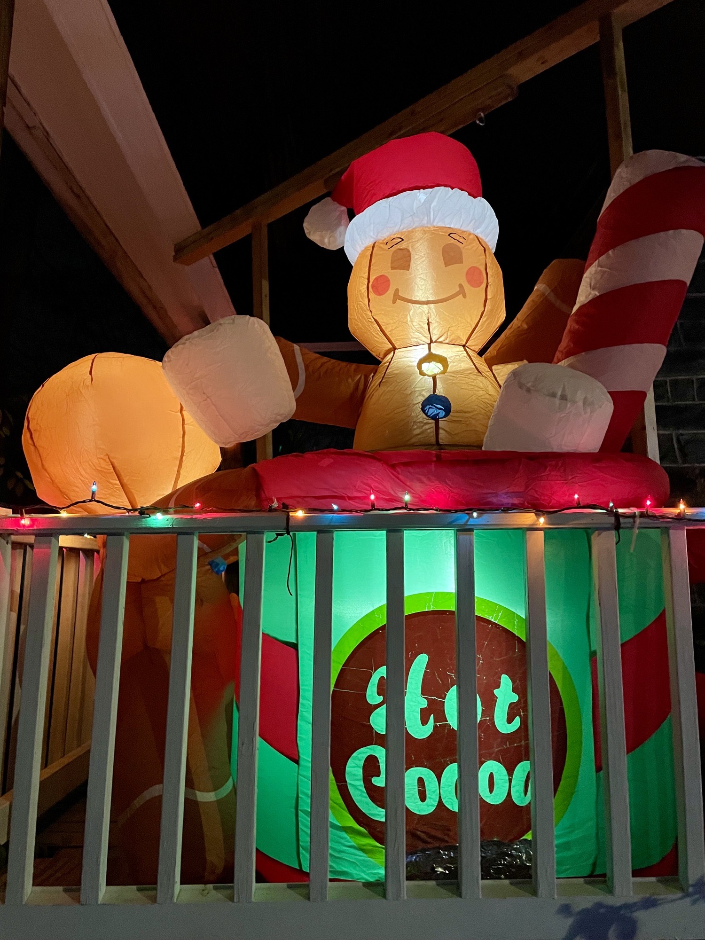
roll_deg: +0.7
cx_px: 352
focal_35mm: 26
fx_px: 706
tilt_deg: +10.1
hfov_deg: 53.1
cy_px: 470
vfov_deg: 67.3
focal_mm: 4.2
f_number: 1.6
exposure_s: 1/30
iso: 640
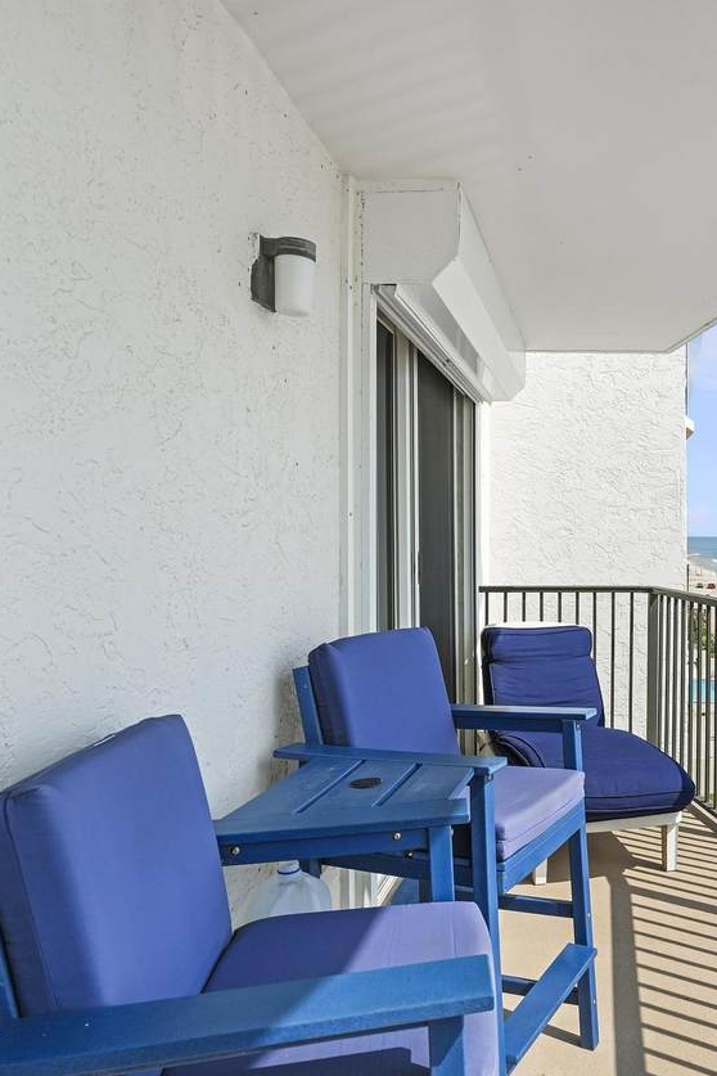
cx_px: 598
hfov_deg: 46.3
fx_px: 777
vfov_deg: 69.4
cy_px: 536
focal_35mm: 26
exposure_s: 1/1000
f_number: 8
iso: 800
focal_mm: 17
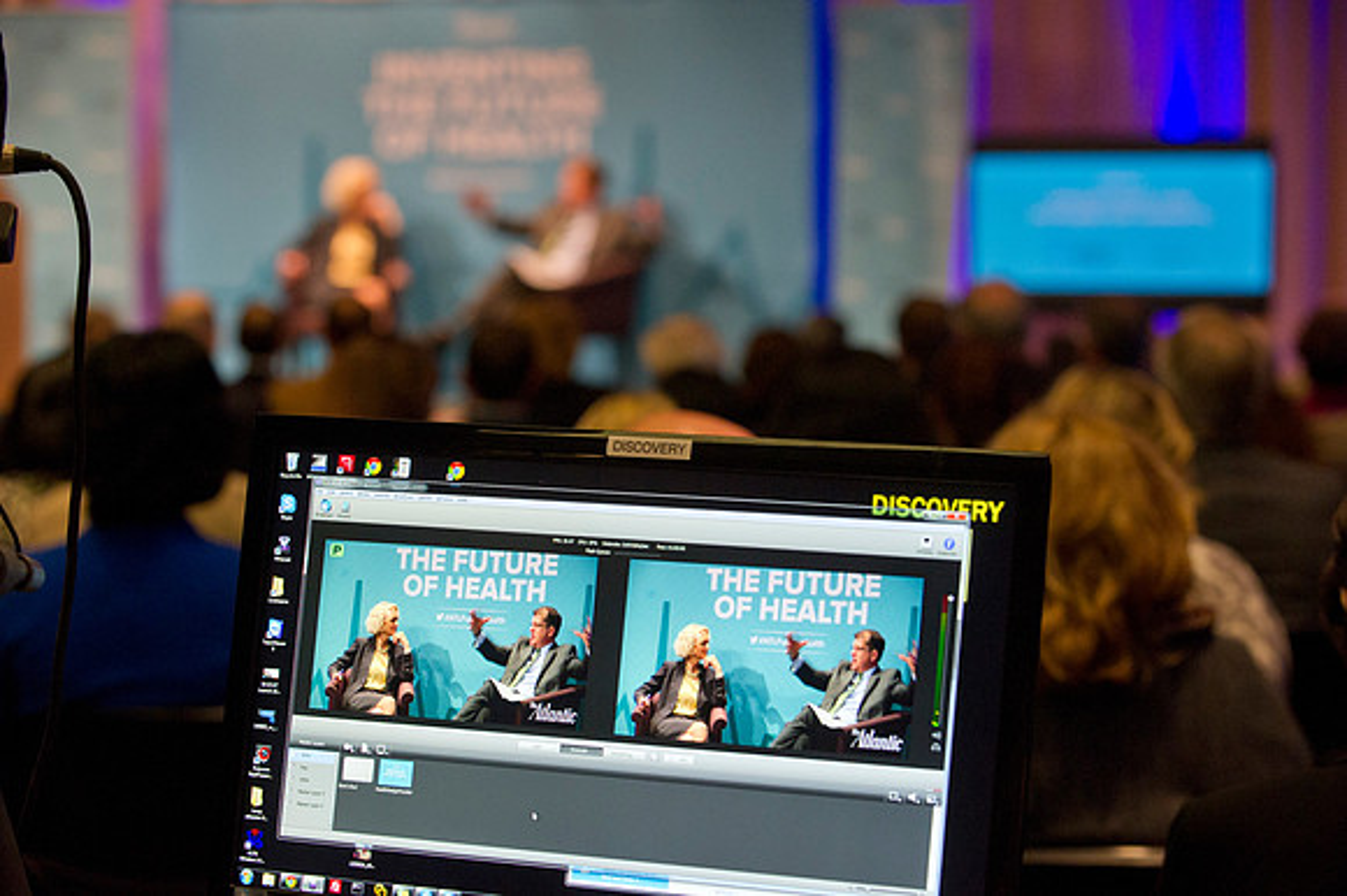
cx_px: 674
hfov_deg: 22.6
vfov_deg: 15.2
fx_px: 3365
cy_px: 448
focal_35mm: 90
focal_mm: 90
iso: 2500
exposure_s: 1/160
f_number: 4
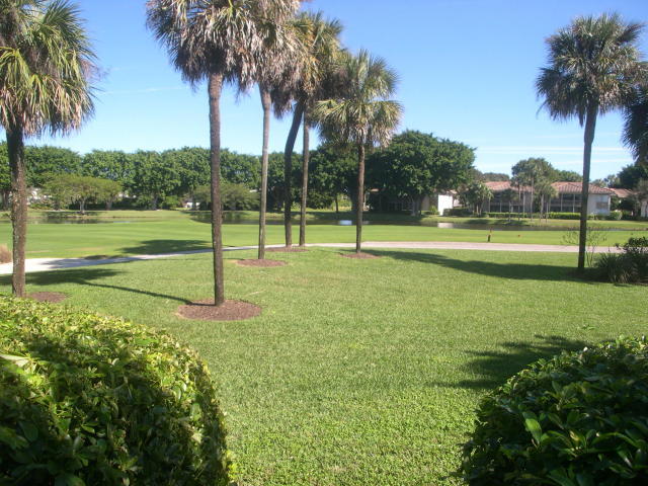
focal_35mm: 38
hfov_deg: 49.0
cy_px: 243
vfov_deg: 37.7
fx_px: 711
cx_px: 324
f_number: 2.8
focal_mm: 8
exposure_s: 1/627
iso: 100
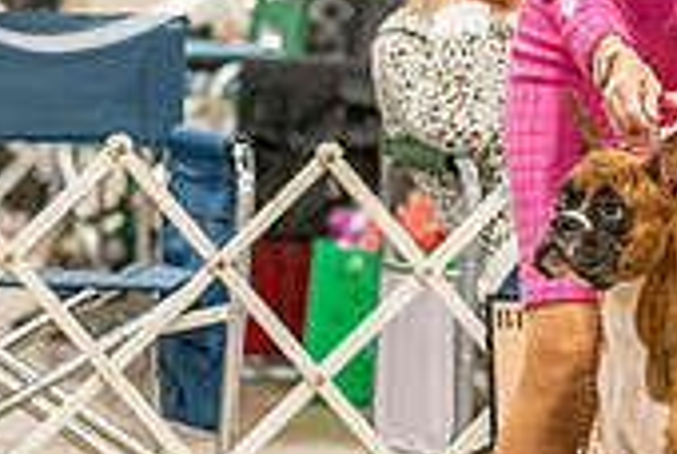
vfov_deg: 2.7
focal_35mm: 515
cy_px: 135
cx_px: 611
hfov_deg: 4.0
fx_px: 9702
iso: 6400
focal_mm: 130
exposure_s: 1/250
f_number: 3.5
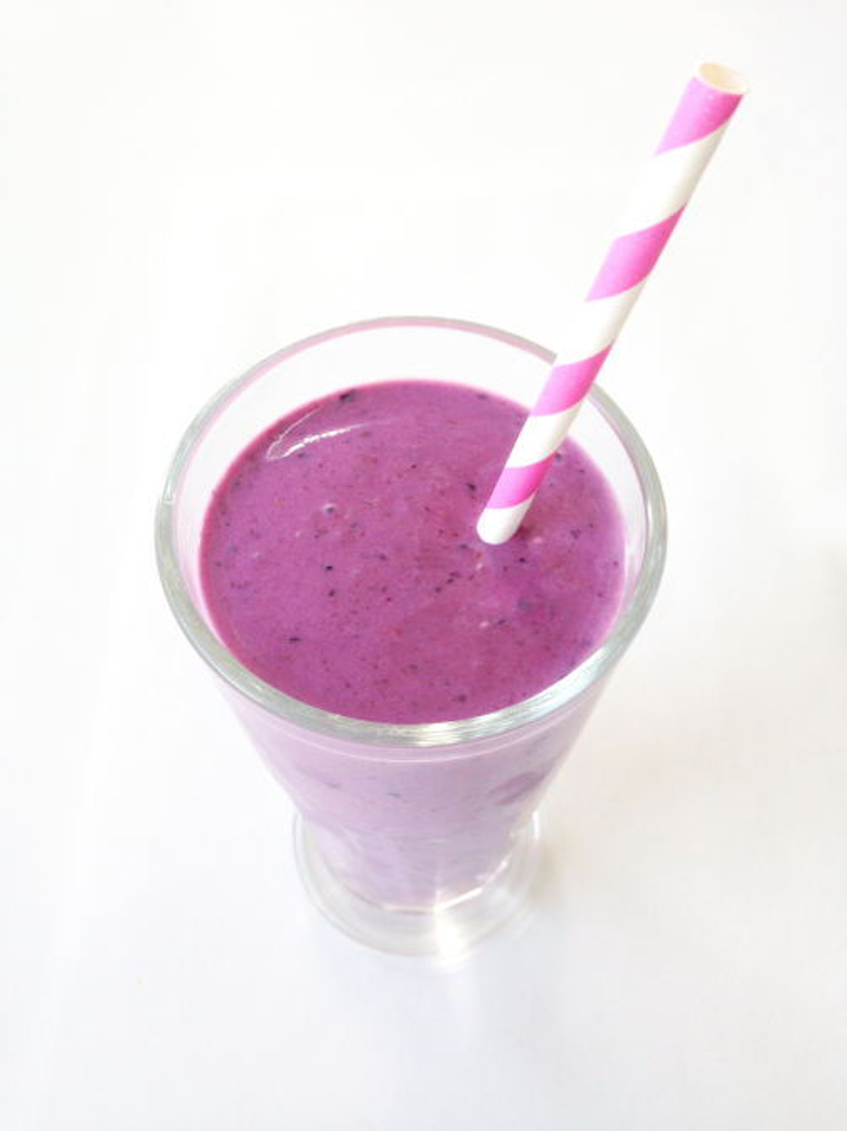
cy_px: 566
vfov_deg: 55.4
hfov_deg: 42.9
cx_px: 424
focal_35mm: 33
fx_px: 1077
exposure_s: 1/20
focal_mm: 4.12
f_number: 2.4
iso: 64
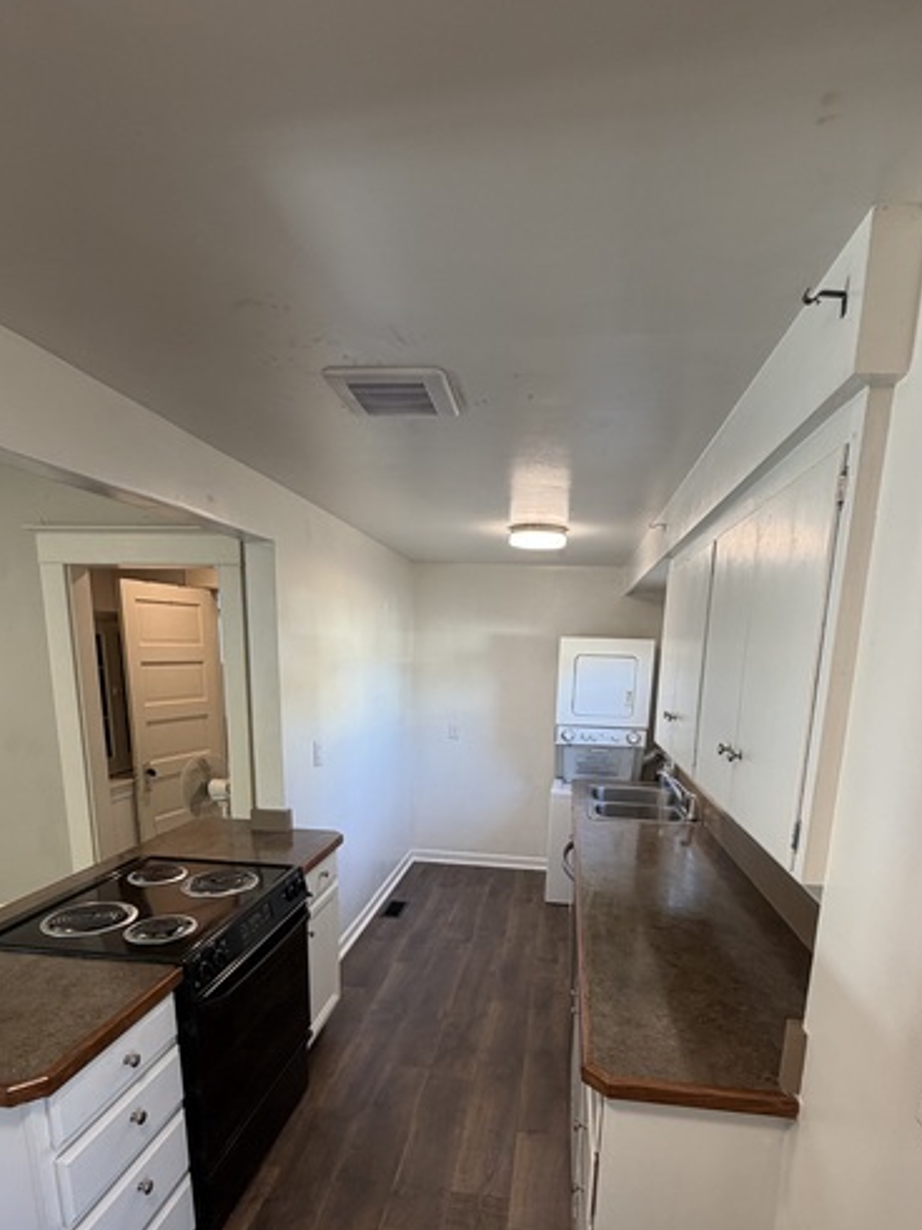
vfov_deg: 82.3
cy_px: 803
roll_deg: -0.9
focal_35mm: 19
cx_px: 479
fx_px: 675
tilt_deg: -12.7
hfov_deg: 68.6
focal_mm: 2.22
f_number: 2.2
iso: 200
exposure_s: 1/60
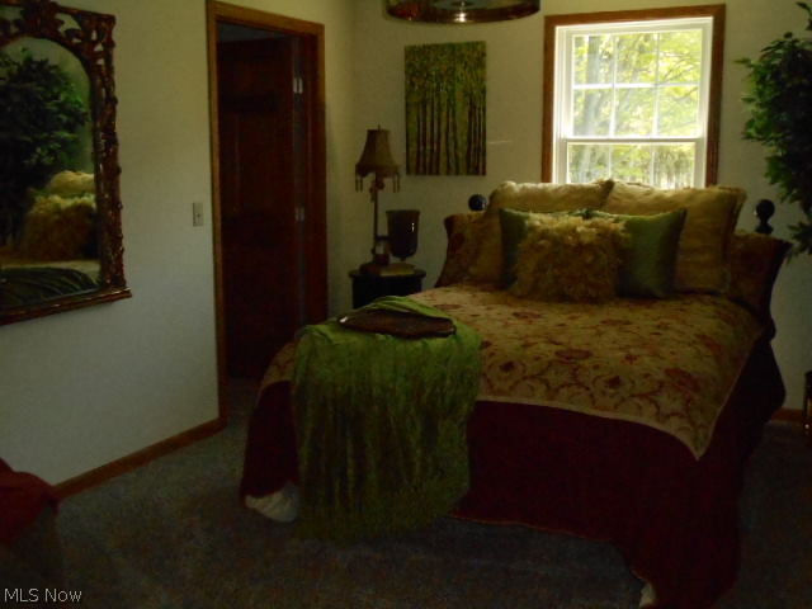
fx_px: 962
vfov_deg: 35.1
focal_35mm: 41
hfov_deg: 45.8
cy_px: 304
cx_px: 406
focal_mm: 7.2
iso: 1600
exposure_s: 1/30
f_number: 12.3
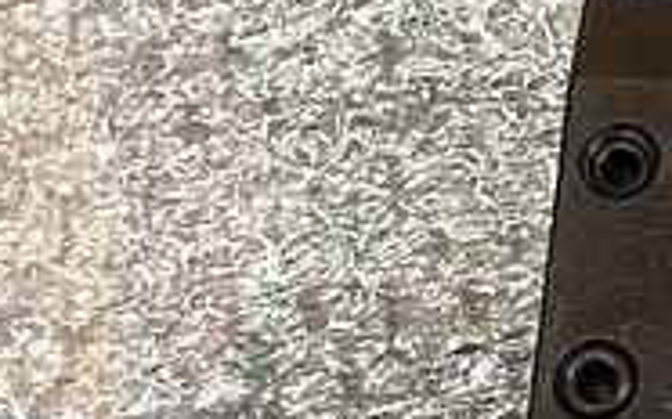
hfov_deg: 17.9
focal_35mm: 106
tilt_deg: -80.9
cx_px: 961
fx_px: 1940
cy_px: -22
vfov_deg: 12.2
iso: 125
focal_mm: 4.15
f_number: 2.2
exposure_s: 1/30
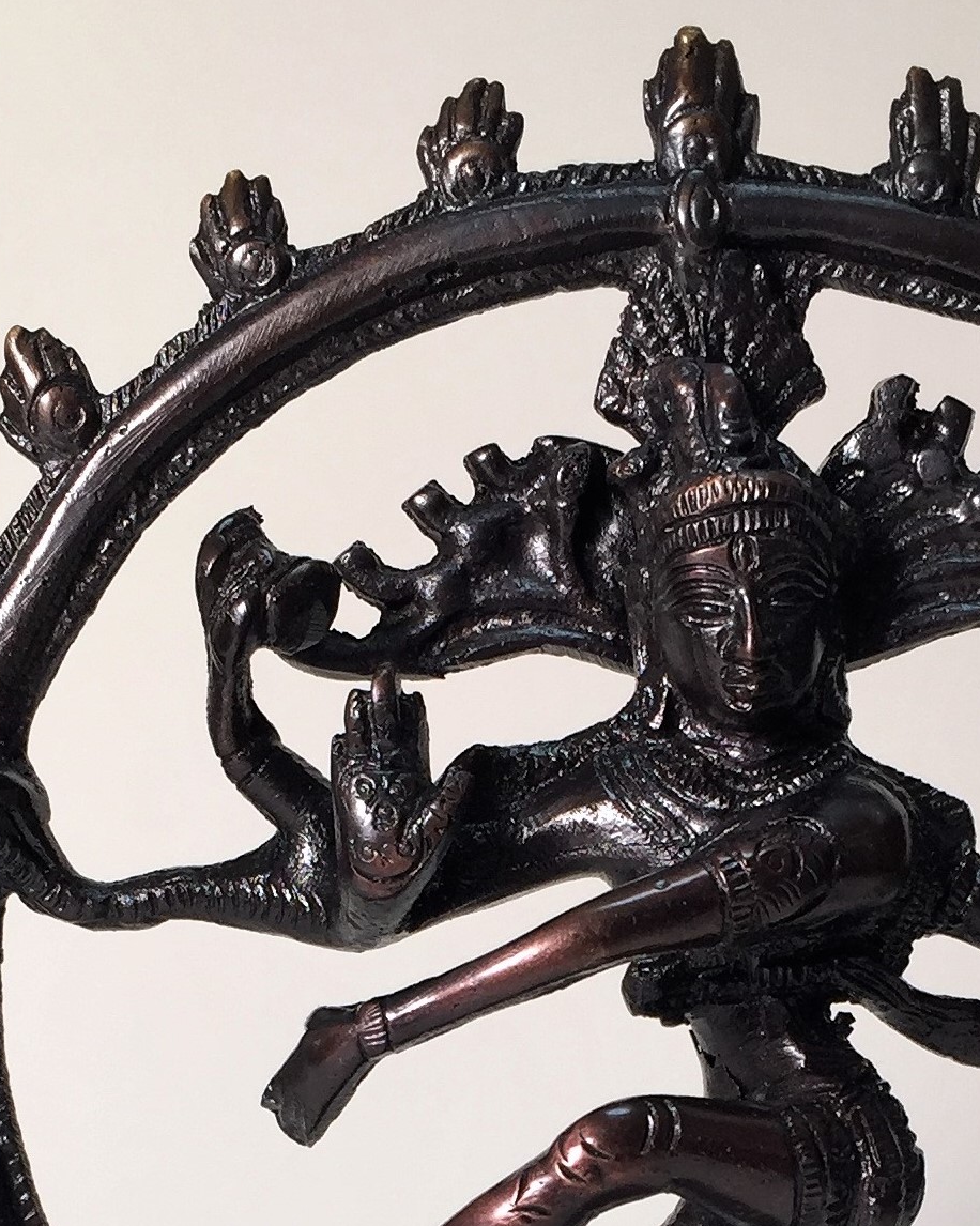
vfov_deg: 27.0
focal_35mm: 68
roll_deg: -0.4
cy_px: 1102
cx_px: 677
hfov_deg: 22.4
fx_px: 2467
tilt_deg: -8.8
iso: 40
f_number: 2.2
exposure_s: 1/100
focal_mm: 4.15
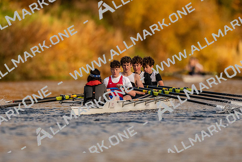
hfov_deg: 2.3
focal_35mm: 900
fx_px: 6054
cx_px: 121
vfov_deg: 1.5
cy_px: 81
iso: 1800
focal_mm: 600
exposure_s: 1/2500
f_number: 4
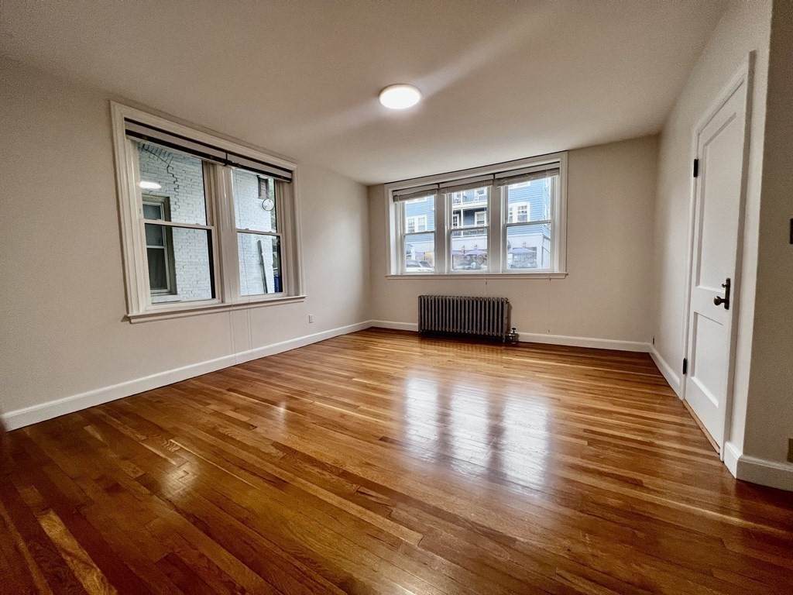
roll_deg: +1.2
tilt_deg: -6.0
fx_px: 298
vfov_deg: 89.9
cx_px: 396
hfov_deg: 106.2
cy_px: 298
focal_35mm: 13
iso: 200
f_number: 1.8
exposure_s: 1/120
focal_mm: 1.57
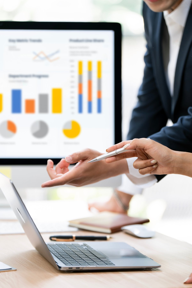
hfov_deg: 10.2
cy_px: 144
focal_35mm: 134
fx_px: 1072
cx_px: 96
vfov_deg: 15.3
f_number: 2.8
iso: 250
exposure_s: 1/125
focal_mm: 134
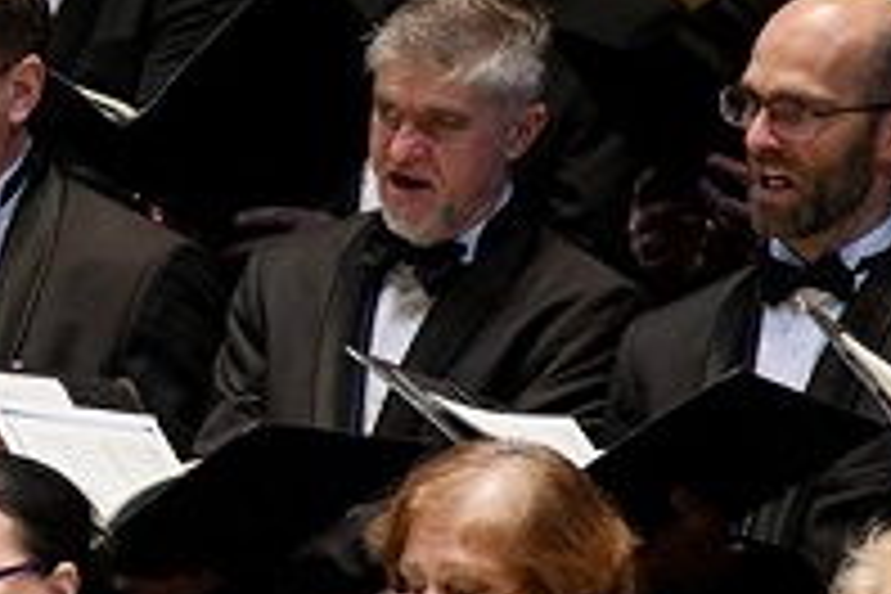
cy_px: 522
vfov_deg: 2.0
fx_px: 17101
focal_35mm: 691
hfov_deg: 3.0
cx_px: -562
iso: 2000
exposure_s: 1/400
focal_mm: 195
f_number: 3.5
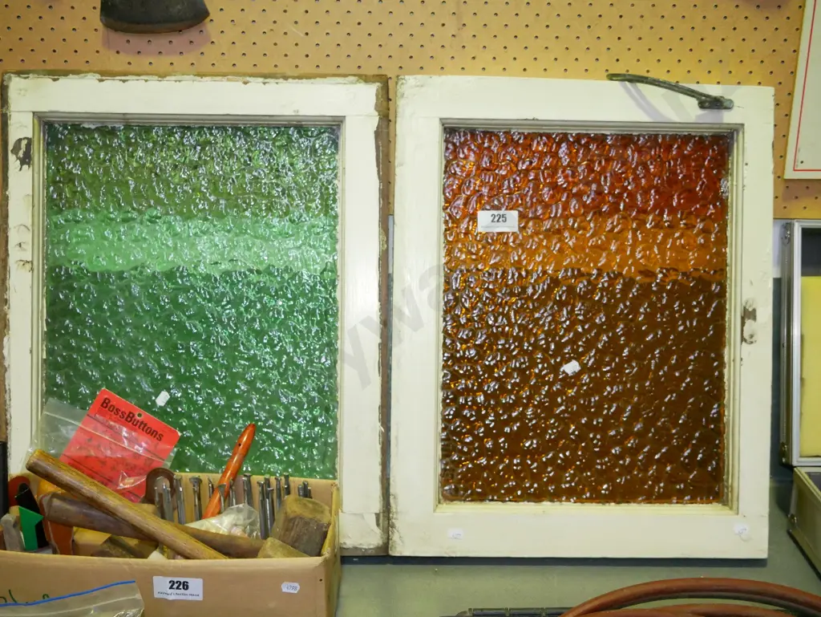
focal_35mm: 46
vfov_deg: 31.5
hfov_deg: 41.2
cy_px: 308
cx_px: 410
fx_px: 1092
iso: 3200
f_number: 5.6
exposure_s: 1/160
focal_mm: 23
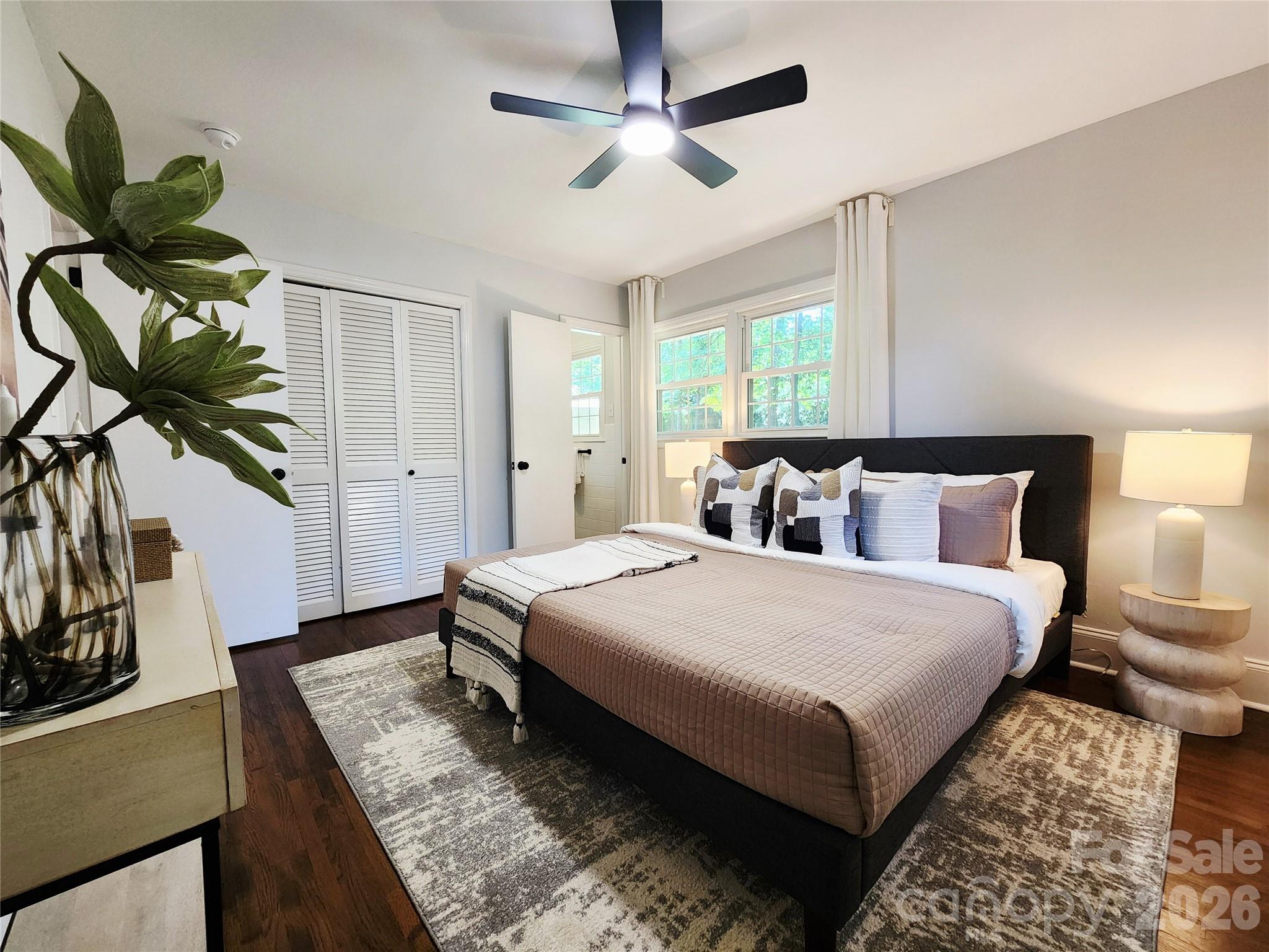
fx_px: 477
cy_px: 476
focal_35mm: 13
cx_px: 634
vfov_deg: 89.9
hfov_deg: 106.2
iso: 250
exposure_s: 1/60.2
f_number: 2.2
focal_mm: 2.2
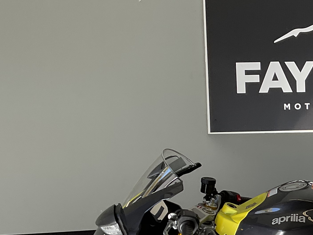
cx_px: 363
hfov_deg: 22.0
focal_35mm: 83
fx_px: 751
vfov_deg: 17.5
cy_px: 211
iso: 16
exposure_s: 1/154
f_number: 1.8
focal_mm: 3
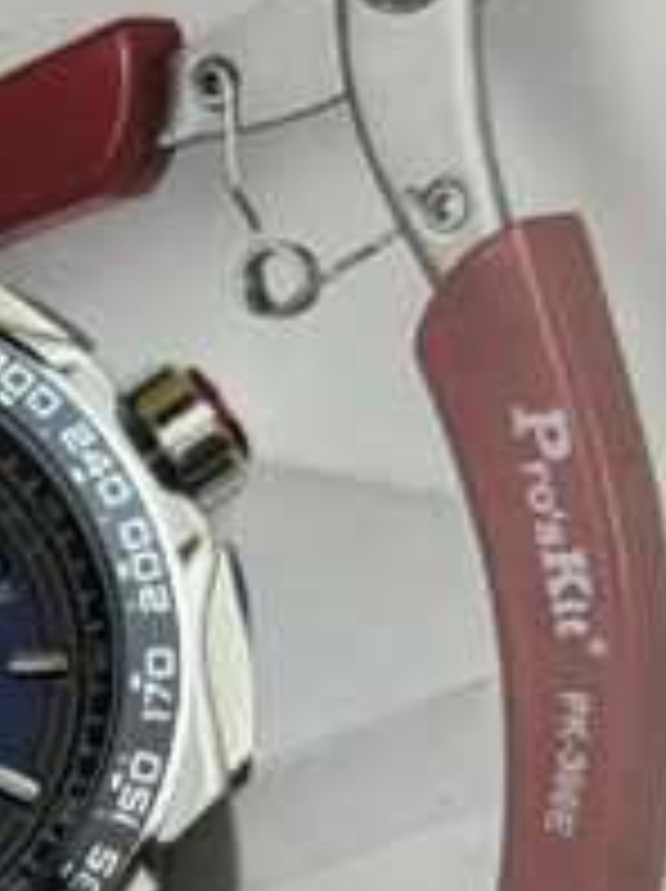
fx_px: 3573
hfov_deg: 10.4
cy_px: 835
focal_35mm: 139
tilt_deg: -74.8
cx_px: -189
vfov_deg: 14.1
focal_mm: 6.76
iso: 64
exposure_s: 1/301
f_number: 1.78
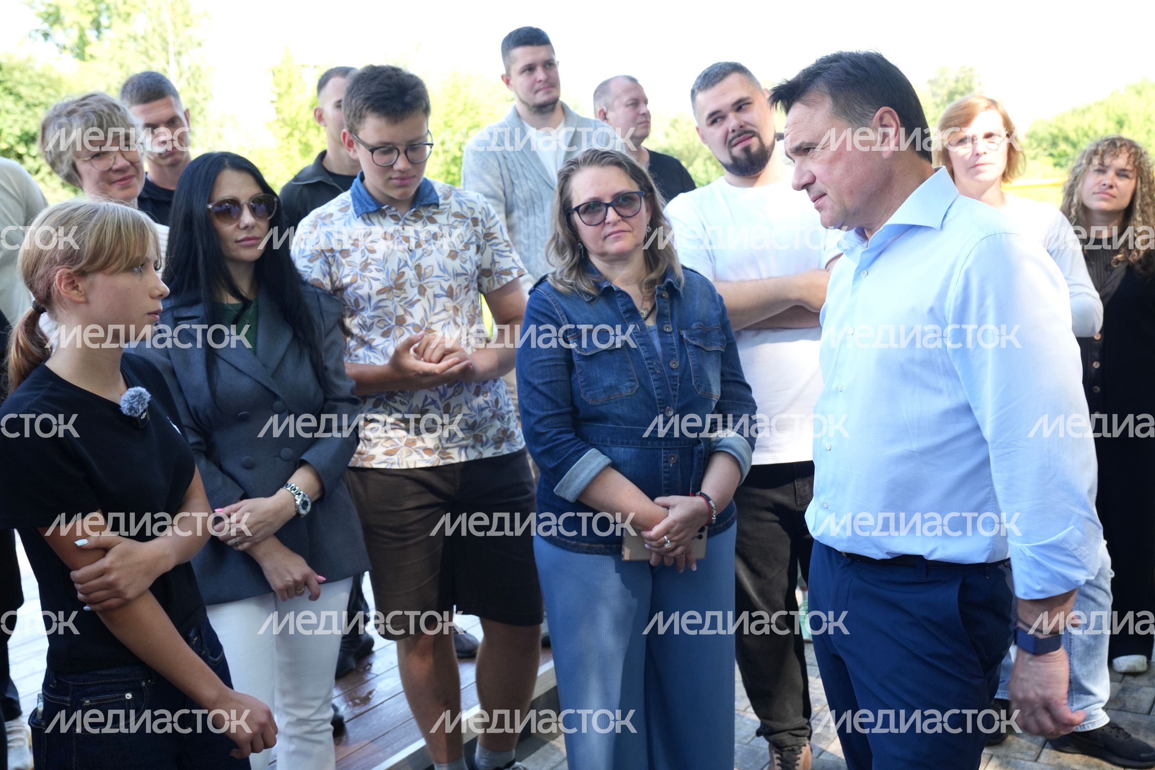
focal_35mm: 36
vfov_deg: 36.9
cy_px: 385
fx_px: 1155
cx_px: 578
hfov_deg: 53.1
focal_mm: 36
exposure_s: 1/125
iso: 500
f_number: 6.3
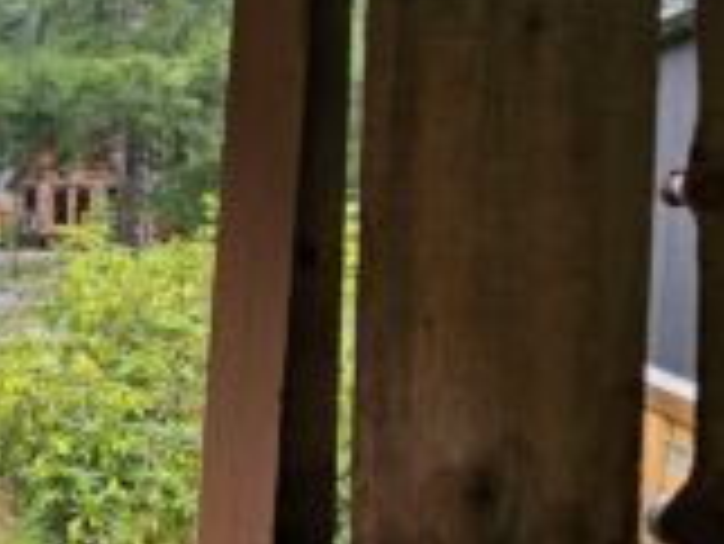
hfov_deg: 29.5
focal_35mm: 57
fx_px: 1193
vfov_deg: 25.7
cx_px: -121
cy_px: 288
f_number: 1.7
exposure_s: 1/180
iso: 80
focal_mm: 6.3
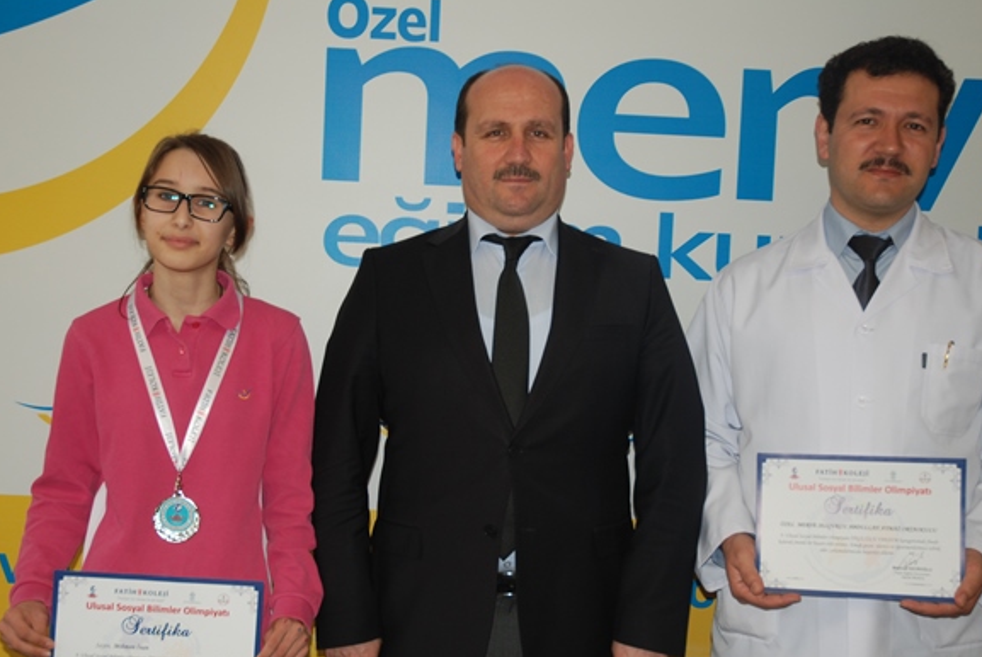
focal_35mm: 52
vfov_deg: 26.3
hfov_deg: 38.5
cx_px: 485
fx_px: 1408
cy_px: 359
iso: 200
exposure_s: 1/60
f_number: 4
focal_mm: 31
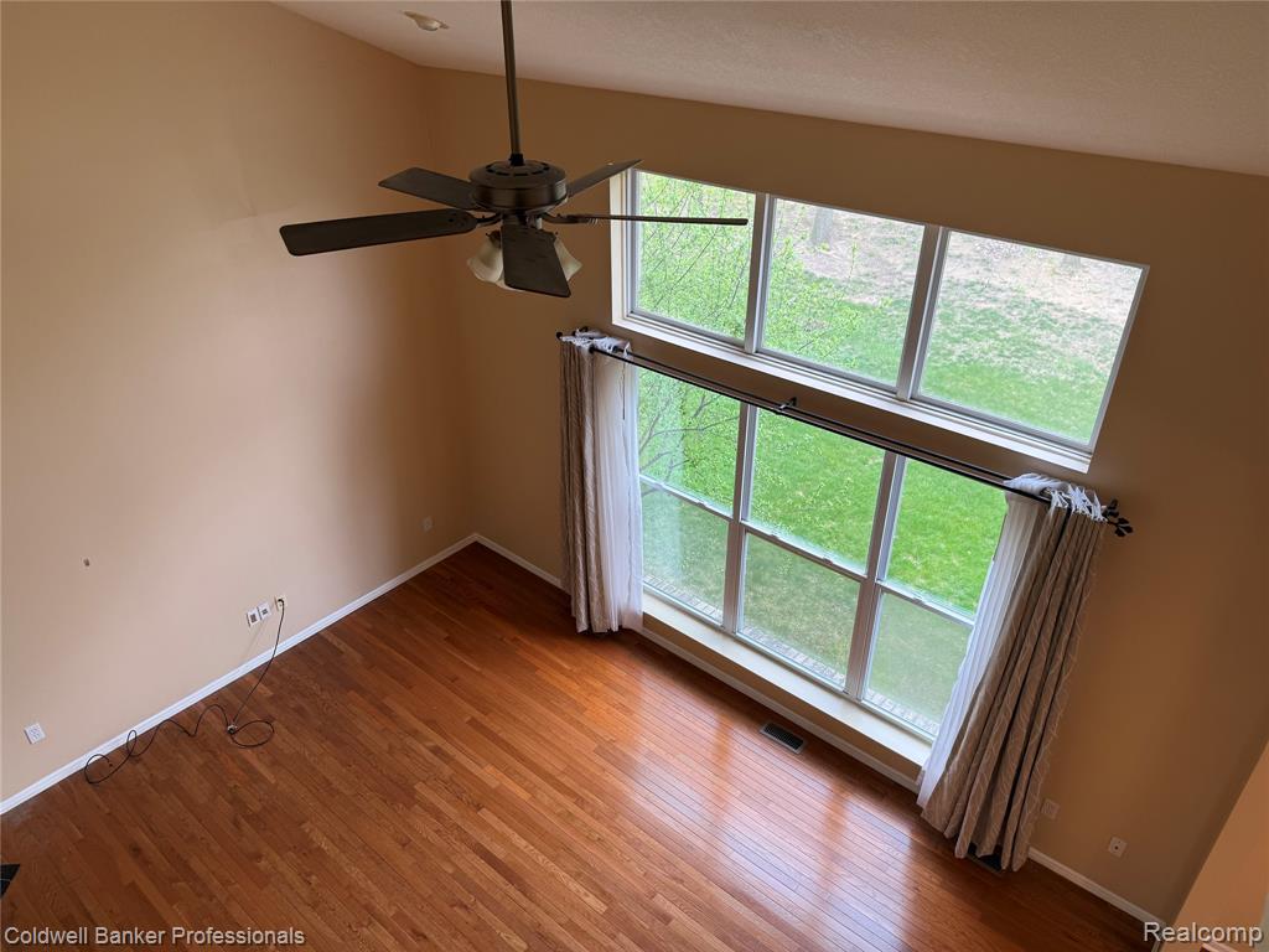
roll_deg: +0.3
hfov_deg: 71.6
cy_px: 476
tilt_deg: -30.7
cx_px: 634
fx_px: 880
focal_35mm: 24
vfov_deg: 56.8
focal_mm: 6.76
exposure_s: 1/120
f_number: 1.78
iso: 64
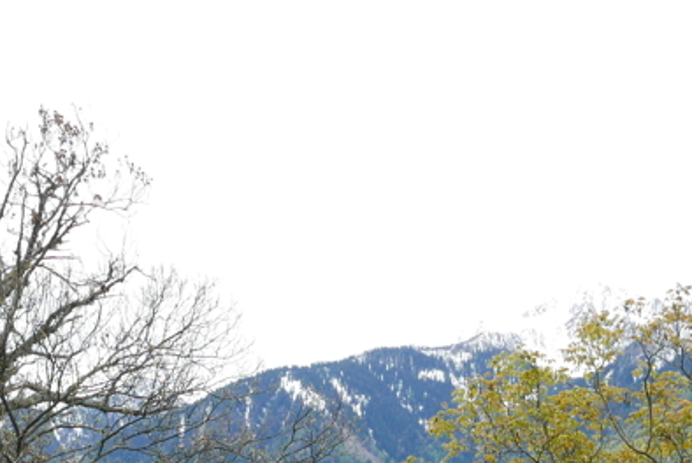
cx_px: 335
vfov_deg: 14.5
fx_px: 1694
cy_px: 696
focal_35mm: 88
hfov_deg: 23.1
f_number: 5.6
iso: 200
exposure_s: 1/320
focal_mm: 13
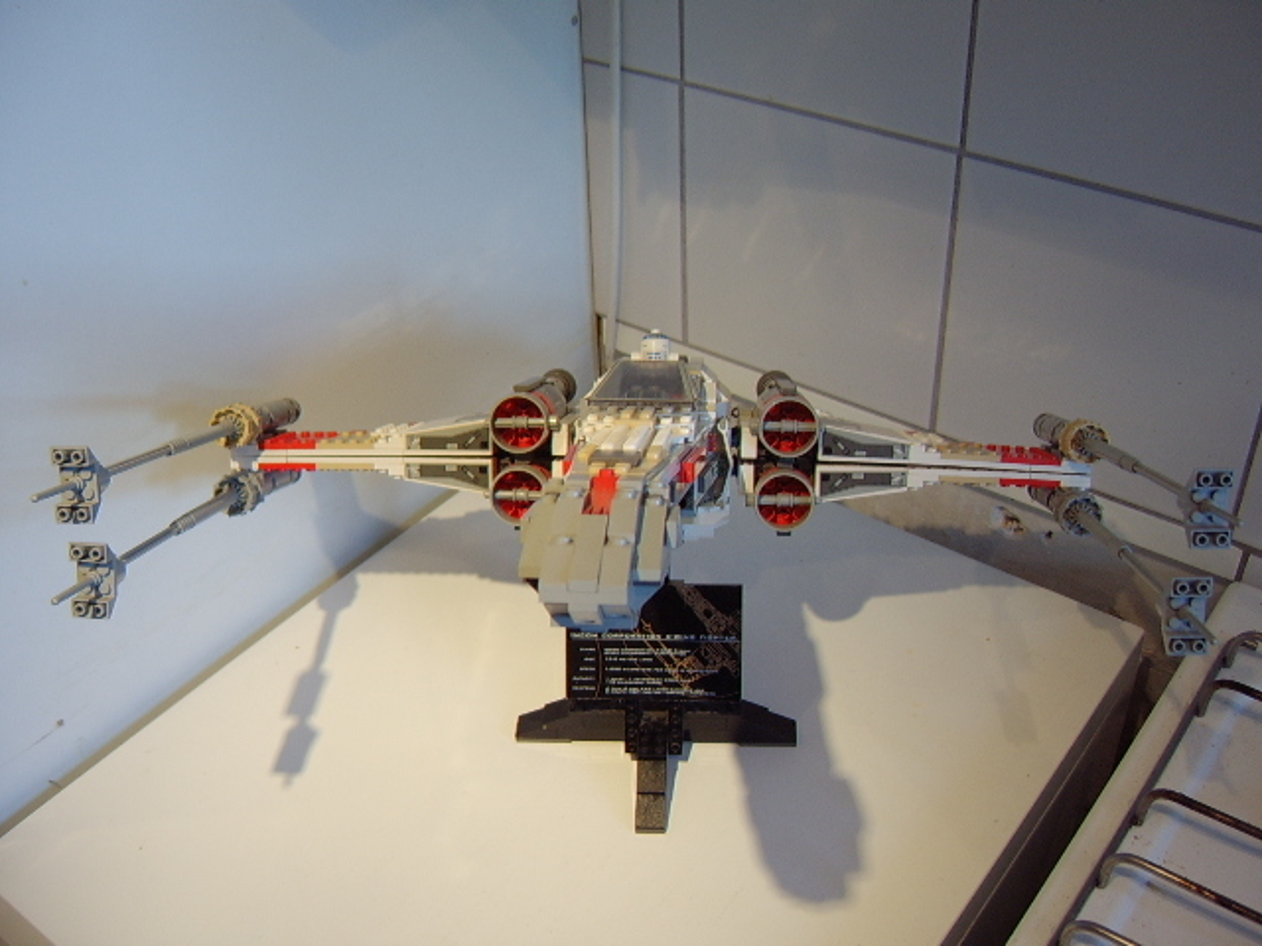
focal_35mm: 31
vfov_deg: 45.4
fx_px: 1130
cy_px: 473
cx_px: 631
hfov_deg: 58.4
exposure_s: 1/21
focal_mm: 8.13
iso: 100
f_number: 2.7
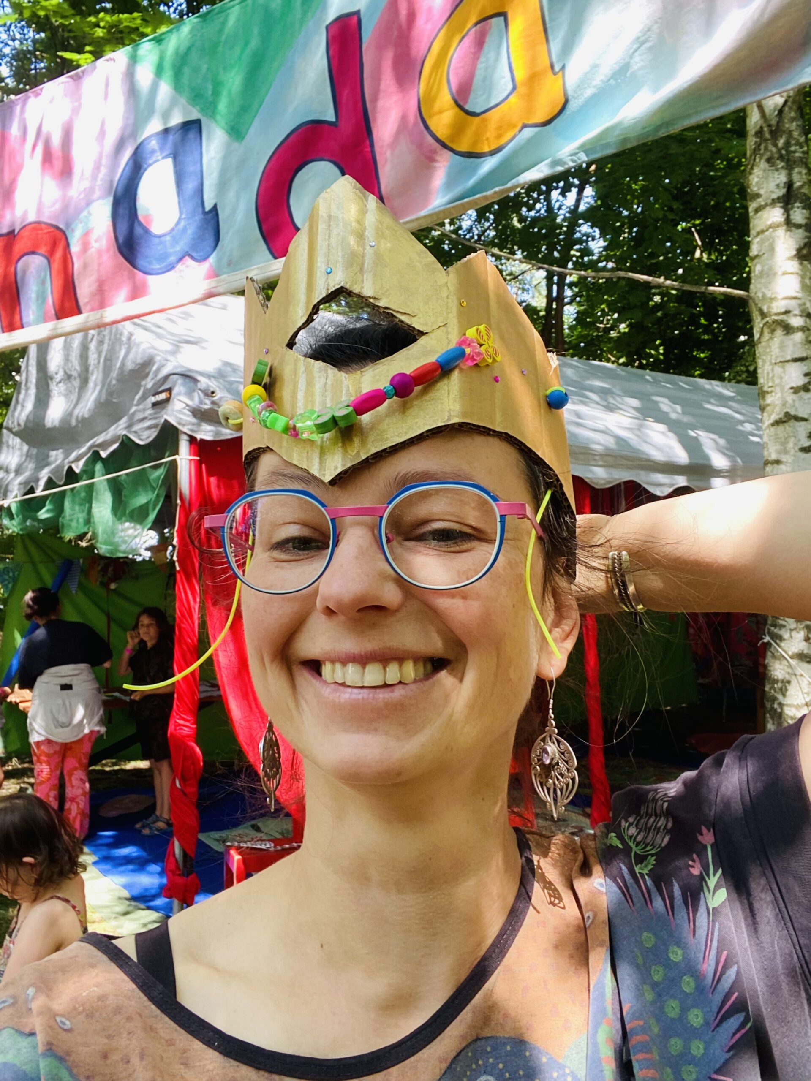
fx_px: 937
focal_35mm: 30
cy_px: 540
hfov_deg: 46.8
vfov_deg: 60.0
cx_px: 406
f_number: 2.2
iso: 80
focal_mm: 2.71
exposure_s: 1/122
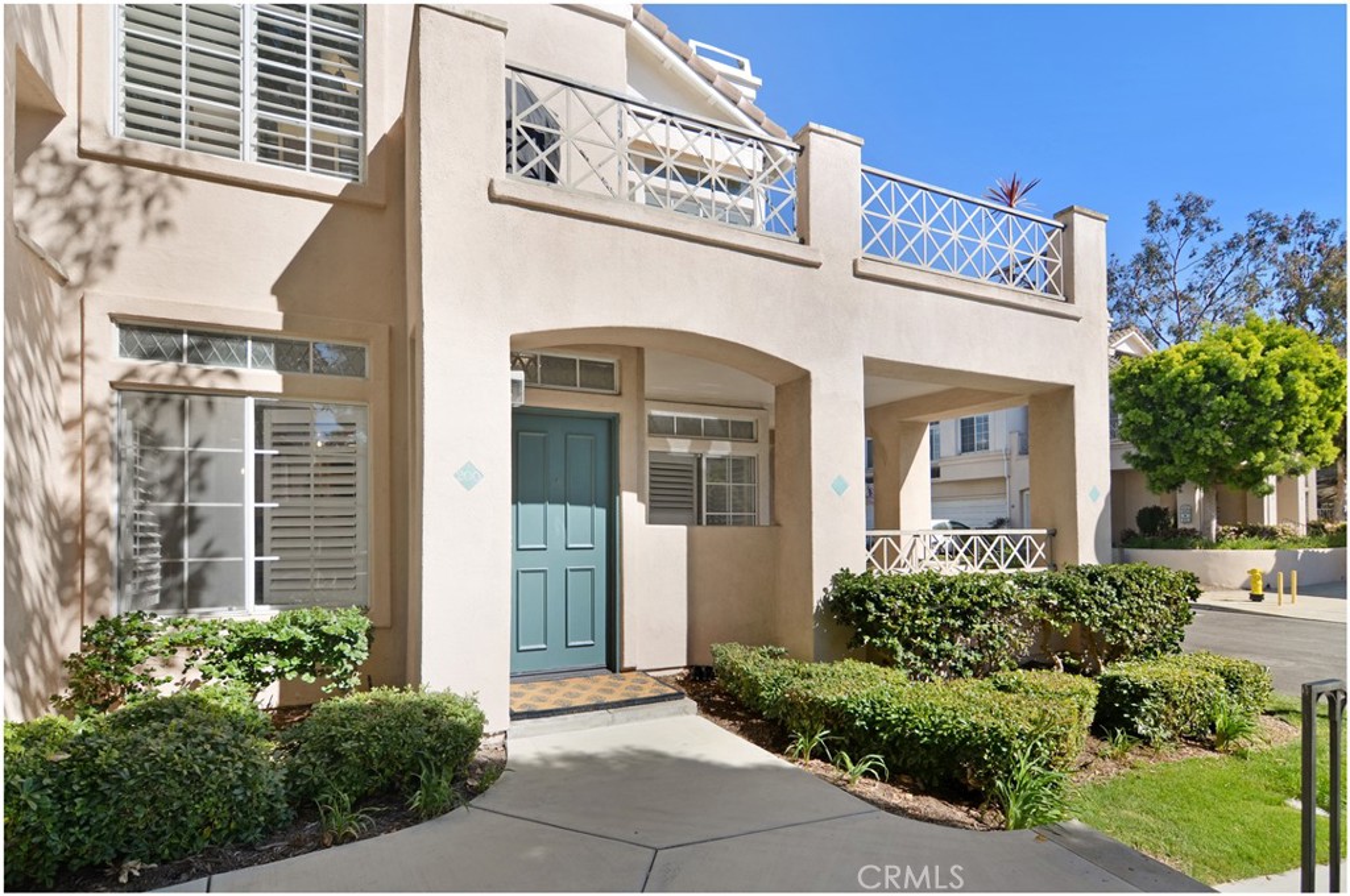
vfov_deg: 71.9
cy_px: 448
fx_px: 618
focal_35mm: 16
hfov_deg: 95.1
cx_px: 675
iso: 100
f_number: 4
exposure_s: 1/200
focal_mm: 11
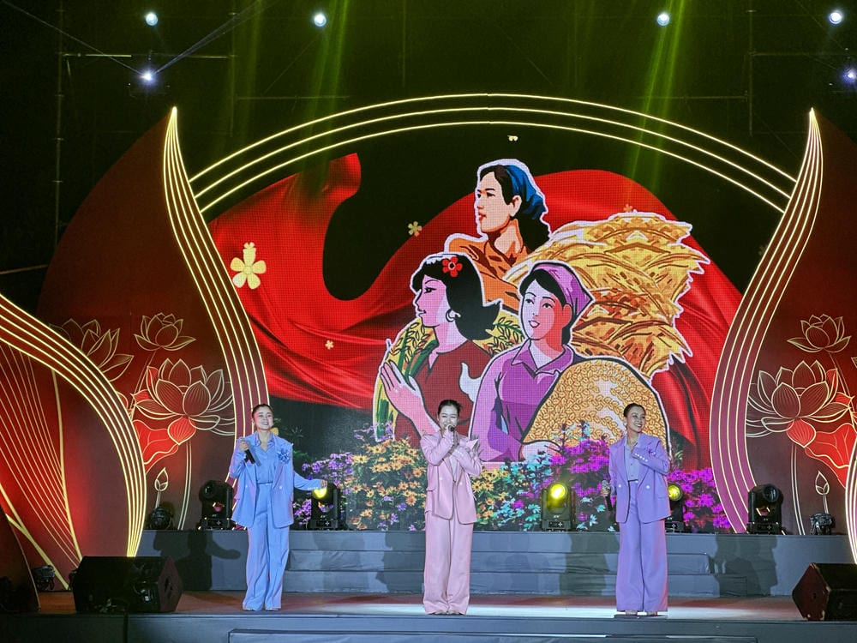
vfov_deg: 19.1
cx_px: 428
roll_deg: -0.6
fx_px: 1906
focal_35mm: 77
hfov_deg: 25.3
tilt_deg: +7.6
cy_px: 322
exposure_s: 1/61
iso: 50
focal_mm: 9
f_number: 2.8
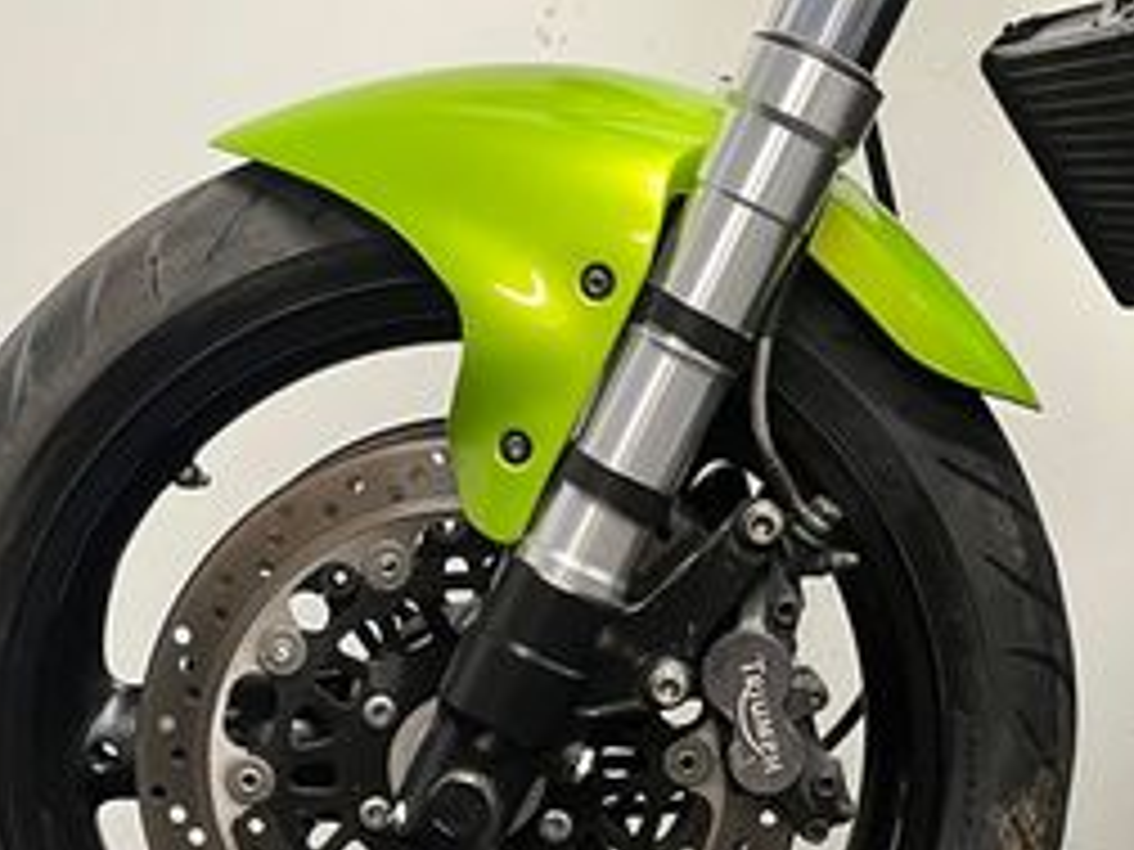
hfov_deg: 29.4
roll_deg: +0.0
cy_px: 783
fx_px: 2162
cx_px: 531
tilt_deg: -12.8
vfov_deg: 21.7
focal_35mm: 66
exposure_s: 1/50
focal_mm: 5.1
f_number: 1.6
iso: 200
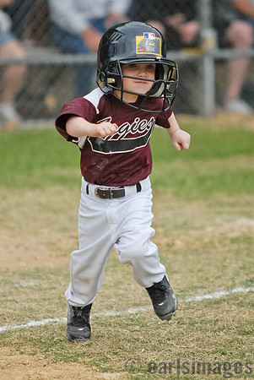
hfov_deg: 4.6
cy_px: 190
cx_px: 127
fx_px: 3167
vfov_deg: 6.9
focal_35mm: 300
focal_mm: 200
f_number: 2.8
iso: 1000
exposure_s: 1/5000
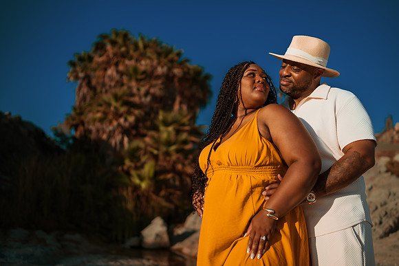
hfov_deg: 54.4
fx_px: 388
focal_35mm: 35
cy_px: 133
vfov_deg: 37.9
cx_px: 200
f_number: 1.8
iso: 100
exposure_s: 1/4000
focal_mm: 35
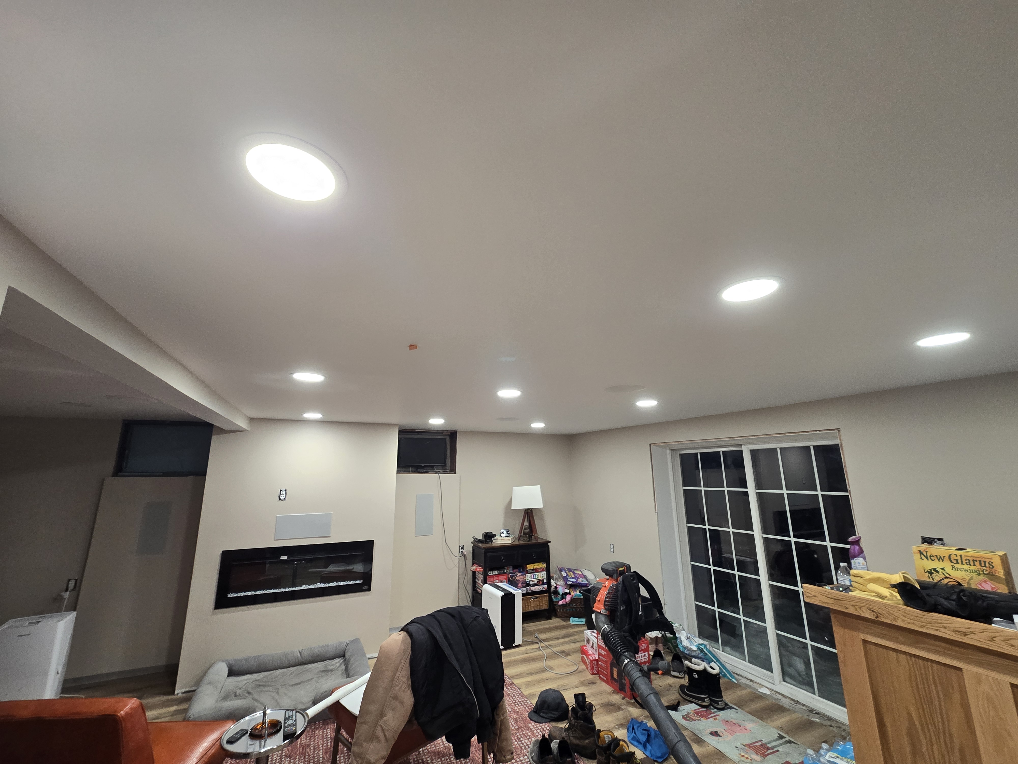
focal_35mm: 13
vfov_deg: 89.9
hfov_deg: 106.2
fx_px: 382
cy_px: 382
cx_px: 509
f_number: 2.2
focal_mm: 2.2
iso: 200
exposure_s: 1/60
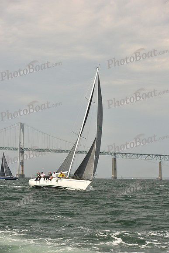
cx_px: 84
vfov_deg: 27.0
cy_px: 126
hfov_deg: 18.2
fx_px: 528
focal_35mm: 75
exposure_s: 1/640
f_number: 6.3
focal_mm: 75
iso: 250
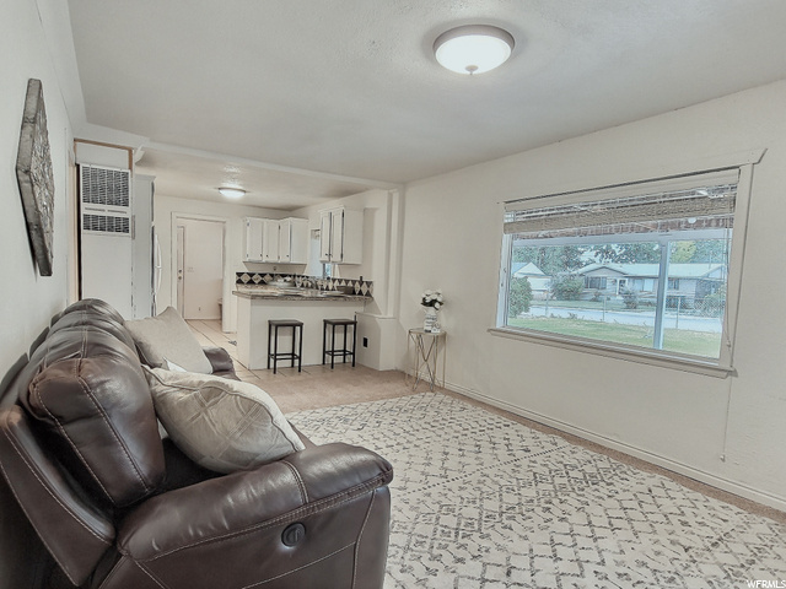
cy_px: 294
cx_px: 393
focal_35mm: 13
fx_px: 295
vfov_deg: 89.9
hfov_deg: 106.2
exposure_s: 1/2
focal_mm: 2.2
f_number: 2.2
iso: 800
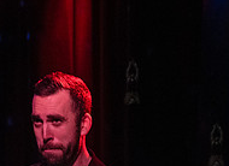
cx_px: -8
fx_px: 1812
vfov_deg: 5.2
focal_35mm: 277
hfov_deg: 7.2
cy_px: 144
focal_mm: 86
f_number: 2.8
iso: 8000
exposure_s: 1/320
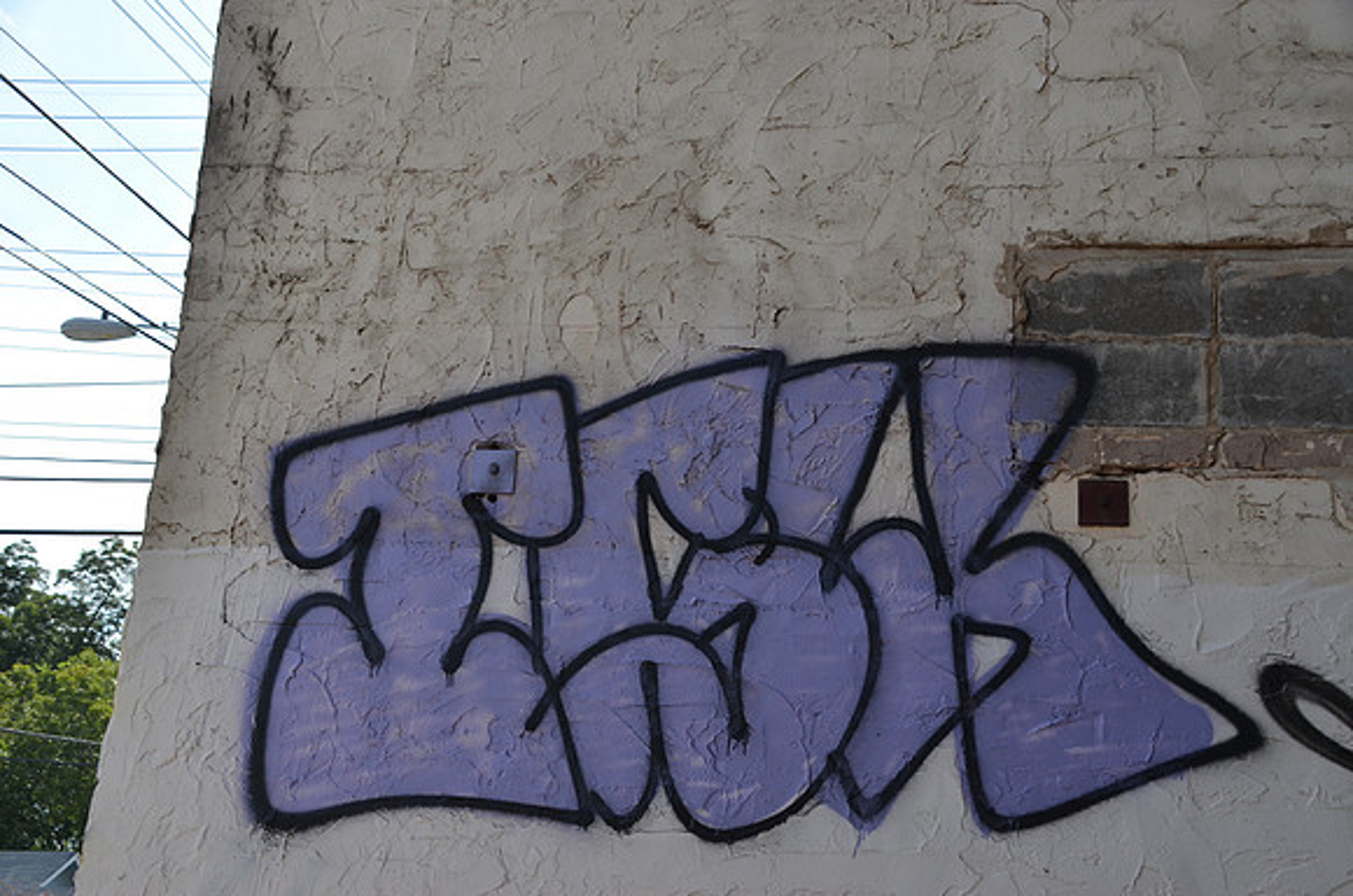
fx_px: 1800
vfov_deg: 27.9
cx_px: 676
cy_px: 448
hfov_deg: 41.2
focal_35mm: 48
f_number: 9
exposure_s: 1/320
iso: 160
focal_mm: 32
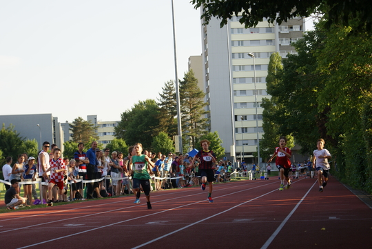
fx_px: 931
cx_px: 186
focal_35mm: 90
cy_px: 124
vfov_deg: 15.2
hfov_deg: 22.6
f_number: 6.3
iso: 100
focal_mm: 60
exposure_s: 1/200
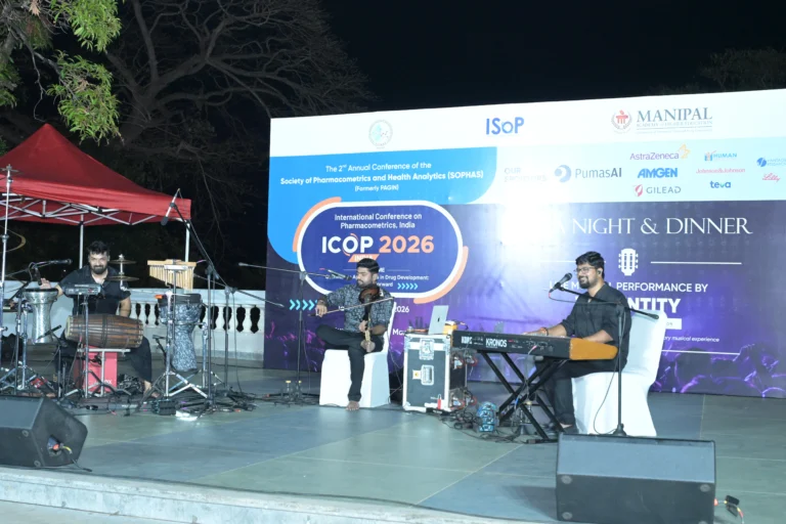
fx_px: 1026
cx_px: 393
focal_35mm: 47
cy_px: 262
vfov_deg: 28.6
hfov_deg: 41.9
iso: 6400
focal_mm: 47
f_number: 7.1
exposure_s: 1/125
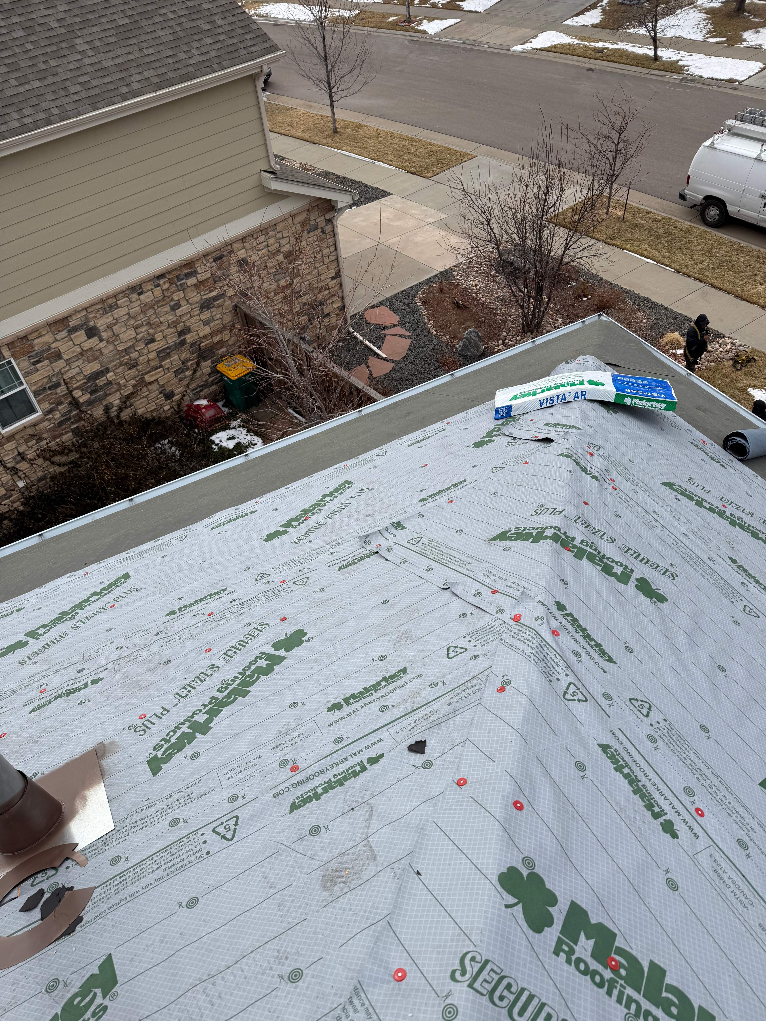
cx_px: 383
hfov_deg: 56.8
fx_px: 708
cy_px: 510
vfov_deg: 71.6
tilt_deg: -46.2
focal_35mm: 24
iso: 80
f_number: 1.78
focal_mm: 6.76
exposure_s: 1/3021
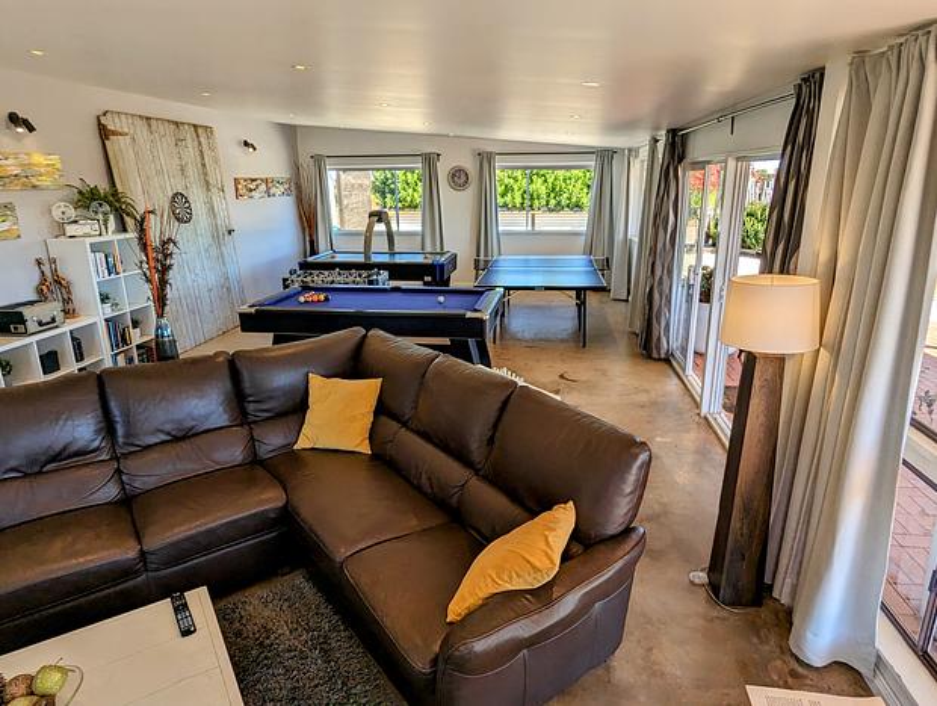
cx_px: 468
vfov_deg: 78.3
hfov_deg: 94.4
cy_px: 353
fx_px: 434
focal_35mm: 16
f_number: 2.2
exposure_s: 1/283
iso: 45
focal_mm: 2.35
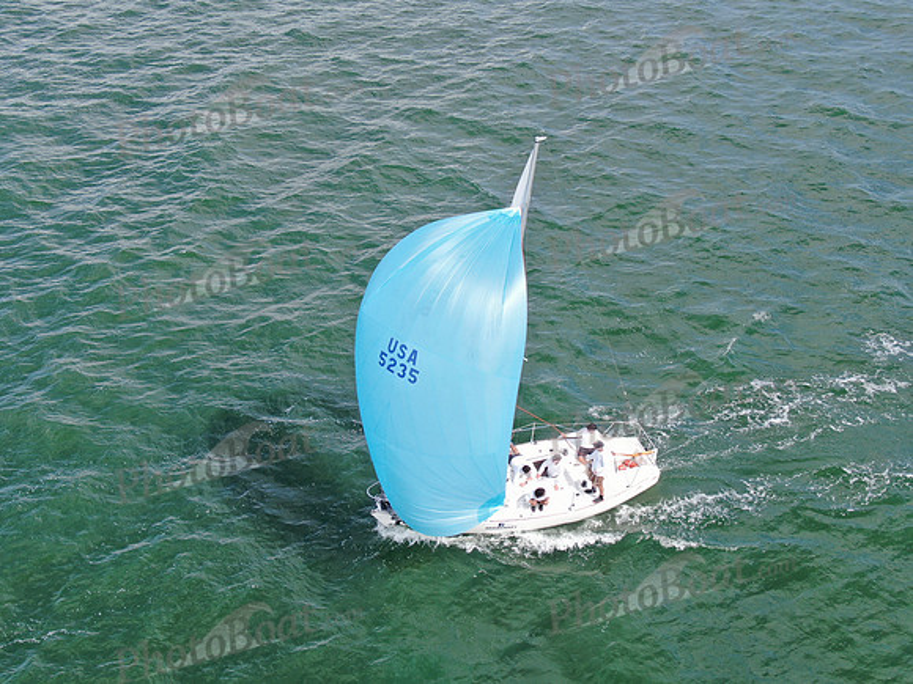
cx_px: 456
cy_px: 342
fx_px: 1266
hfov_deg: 39.7
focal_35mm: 48
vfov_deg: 30.3
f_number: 3.8
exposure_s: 1/400
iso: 100
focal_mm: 8.6
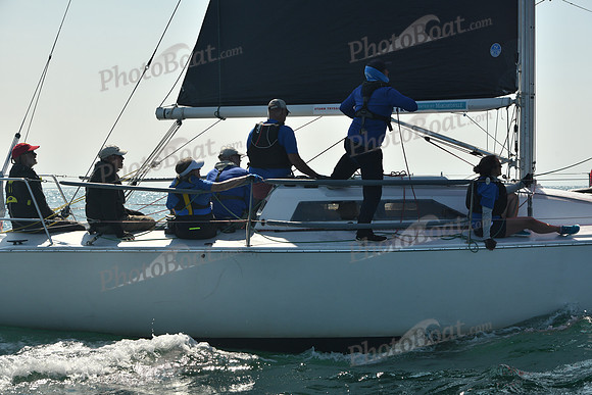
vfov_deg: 19.5
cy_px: 198
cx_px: 296
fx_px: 1151
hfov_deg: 28.8
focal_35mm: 70
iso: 320
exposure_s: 1/640
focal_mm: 70
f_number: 8
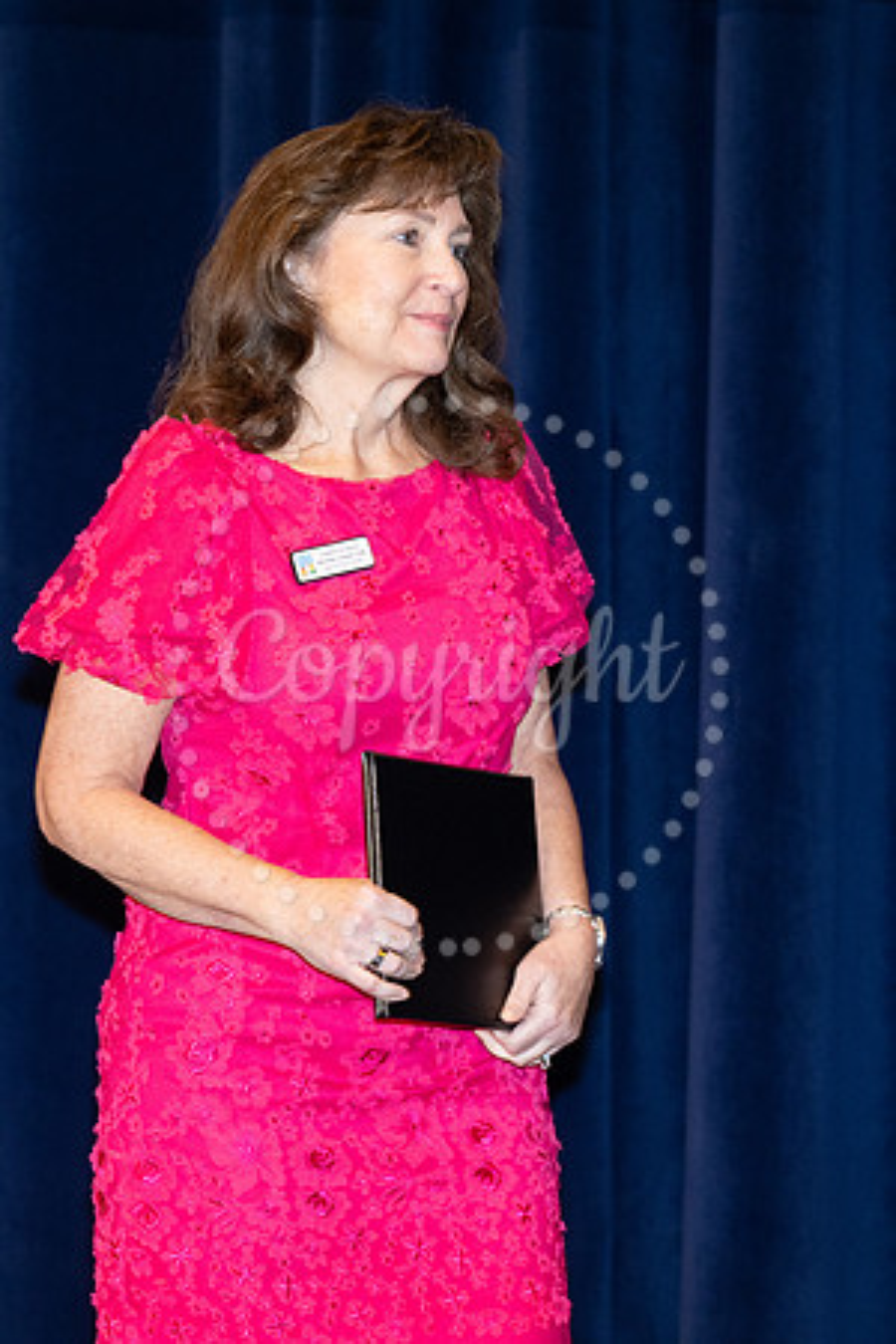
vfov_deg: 8.3
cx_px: 489
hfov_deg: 5.5
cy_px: 577
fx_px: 9276
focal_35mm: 248
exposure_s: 1/100
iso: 1000
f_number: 5.6
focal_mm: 145
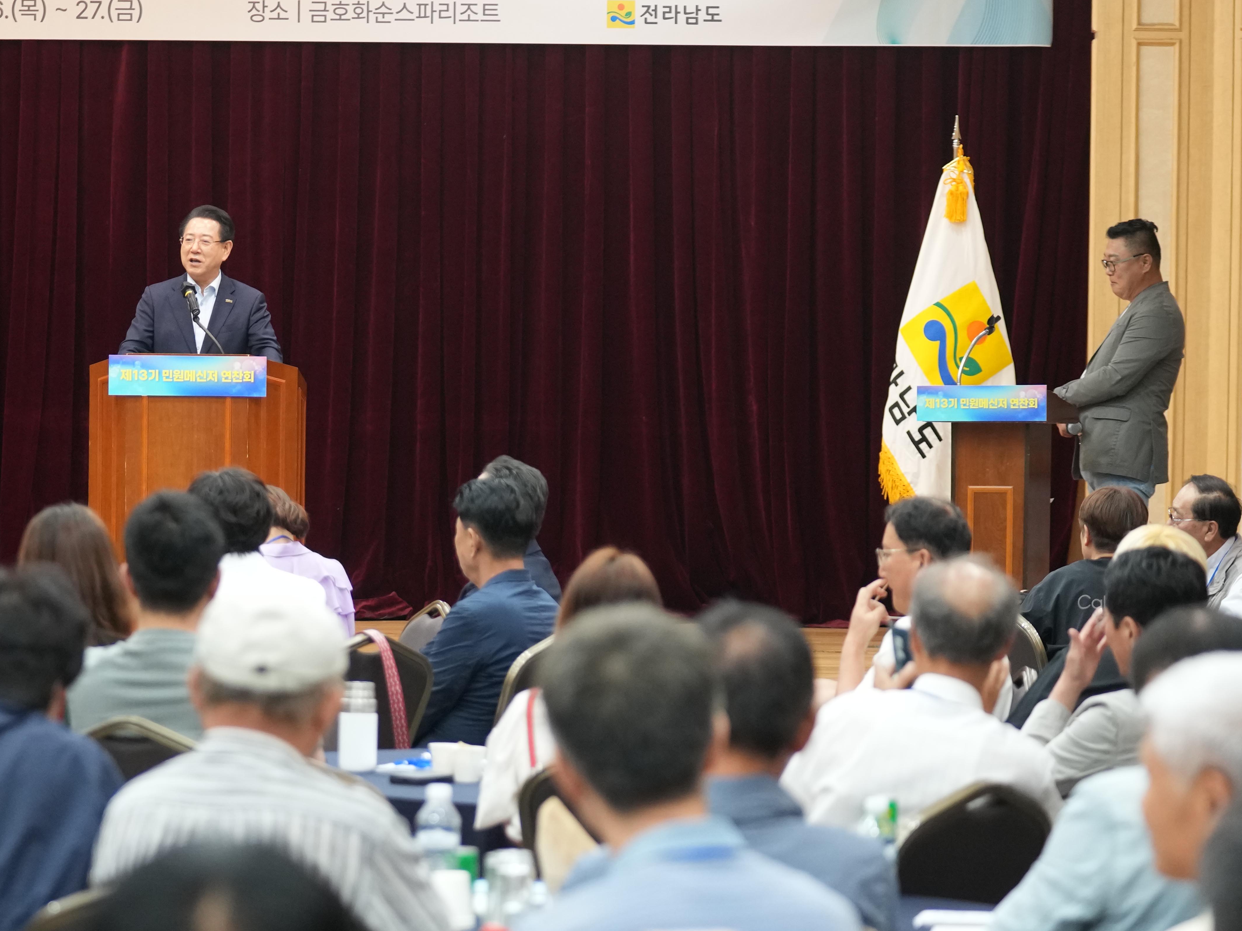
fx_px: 5705
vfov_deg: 9.3
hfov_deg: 12.4
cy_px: 694
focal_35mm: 159
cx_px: 346
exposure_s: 1/250
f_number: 2.8
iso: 2500
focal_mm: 81
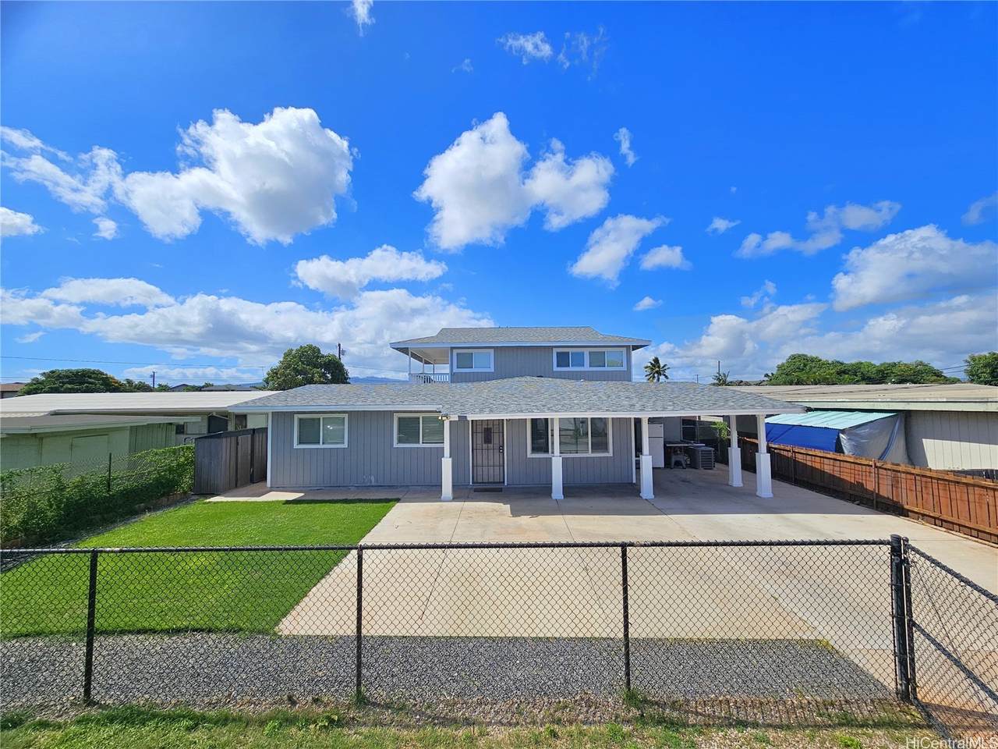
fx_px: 375
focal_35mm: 13
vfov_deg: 89.9
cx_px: 499
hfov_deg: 106.2
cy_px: 374
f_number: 2.2
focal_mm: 2.2
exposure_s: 1/4397
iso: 50
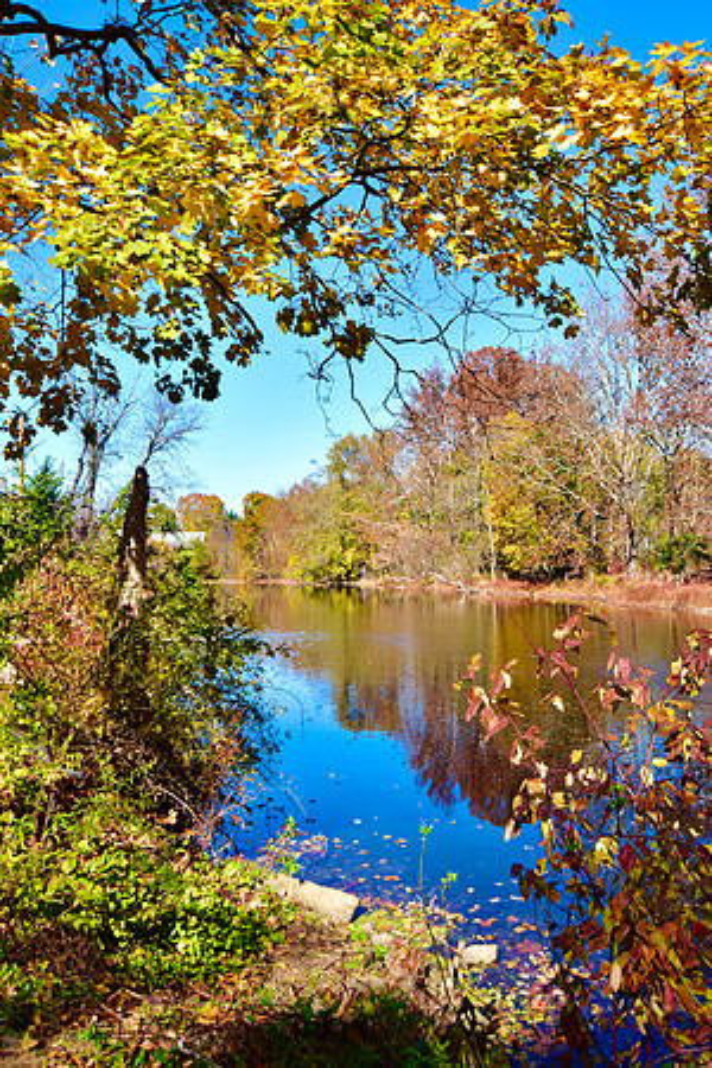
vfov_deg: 61.9
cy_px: 534
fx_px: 890
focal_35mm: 30
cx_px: 356
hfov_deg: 43.6
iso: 400
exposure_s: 1/350
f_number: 11
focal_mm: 20
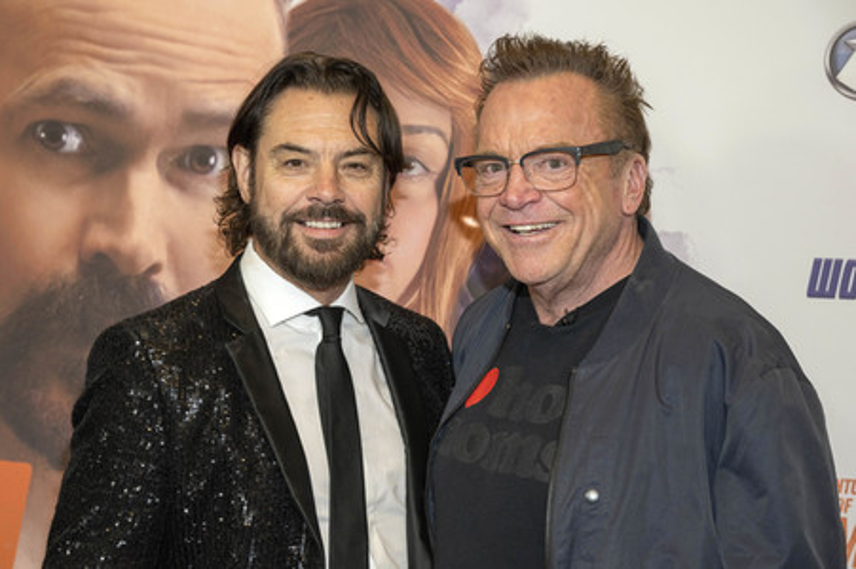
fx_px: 1521
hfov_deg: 31.4
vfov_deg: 21.2
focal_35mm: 64
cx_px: 428
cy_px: 284
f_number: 5.6
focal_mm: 64
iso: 800
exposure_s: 1/200
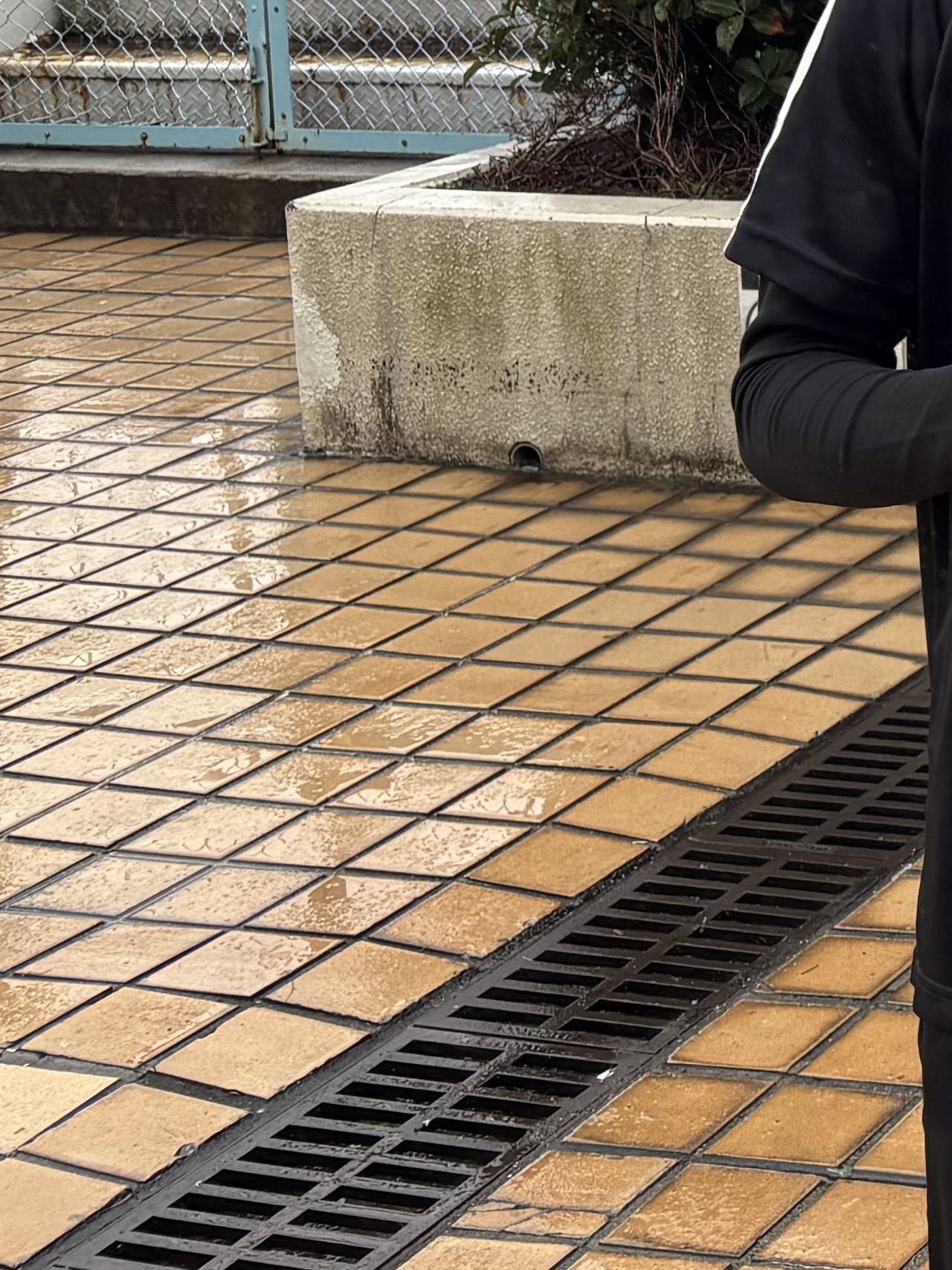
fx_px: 3191
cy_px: -111
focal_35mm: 87
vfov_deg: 21.4
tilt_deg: -5.2
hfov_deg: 14.5
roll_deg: +2.0
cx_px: 1821
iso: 50
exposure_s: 1/428
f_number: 1.6
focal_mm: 5.96
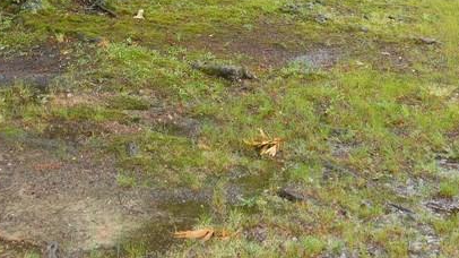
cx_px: 132
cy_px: -157
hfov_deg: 21.4
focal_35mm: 99
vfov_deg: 11.6
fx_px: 1204
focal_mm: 6.3
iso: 125
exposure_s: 1/100
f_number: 3.5
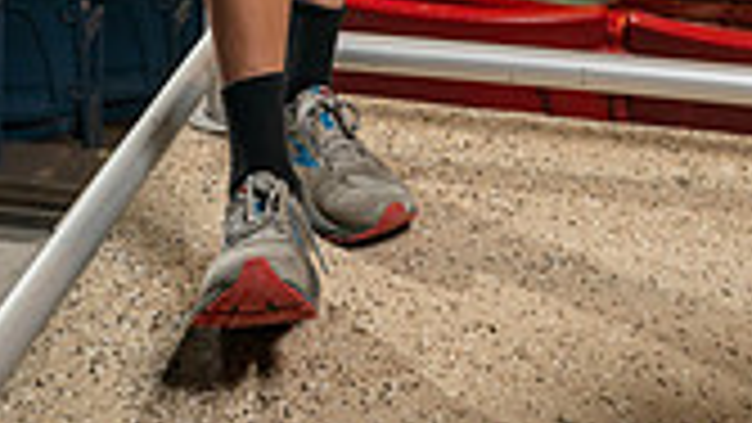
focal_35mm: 107
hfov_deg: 20.0
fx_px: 2134
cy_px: -549
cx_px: 347
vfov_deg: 10.1
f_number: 5
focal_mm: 38
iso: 800
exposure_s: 1/250
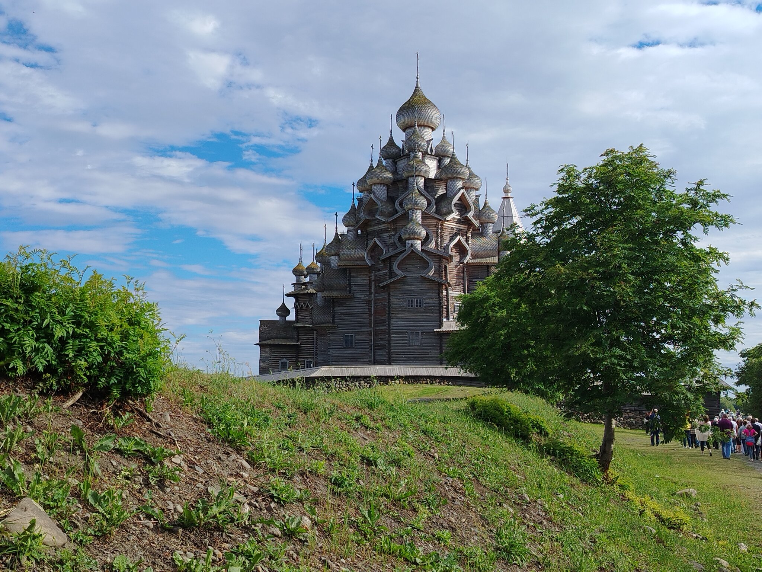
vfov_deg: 32.9
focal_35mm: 44
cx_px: 381
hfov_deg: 42.9
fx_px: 969
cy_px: 286
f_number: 1.75
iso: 100
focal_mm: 5.25
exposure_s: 1/1042
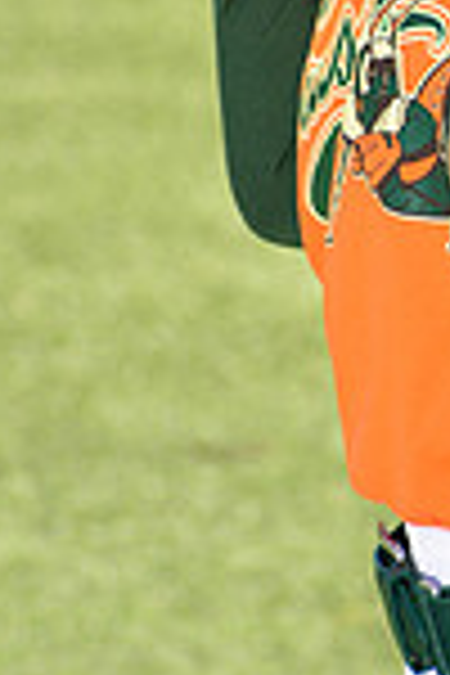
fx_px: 12318
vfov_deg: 3.1
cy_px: -356
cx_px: 808
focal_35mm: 657
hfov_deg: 2.1
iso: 250
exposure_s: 1/250
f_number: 11
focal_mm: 170
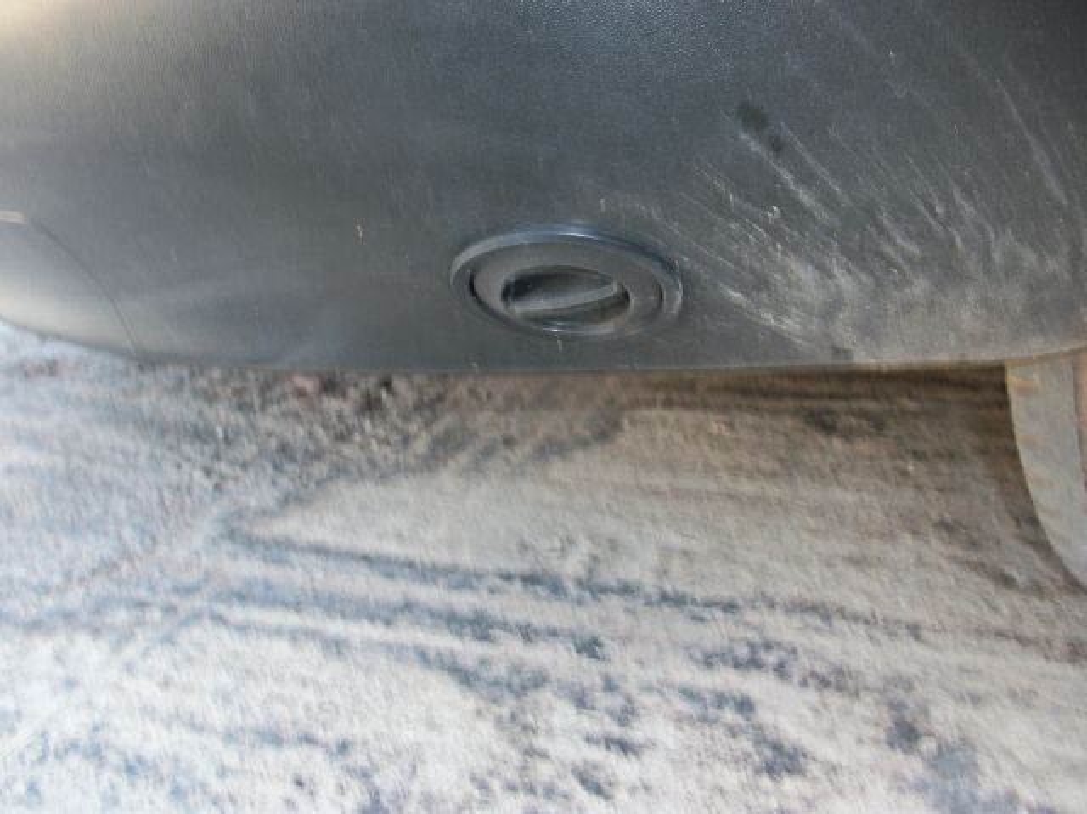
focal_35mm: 35
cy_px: 407
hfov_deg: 52.7
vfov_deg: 40.6
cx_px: 544
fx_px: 1098
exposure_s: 1/30
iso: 80
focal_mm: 6.3
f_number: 3.1
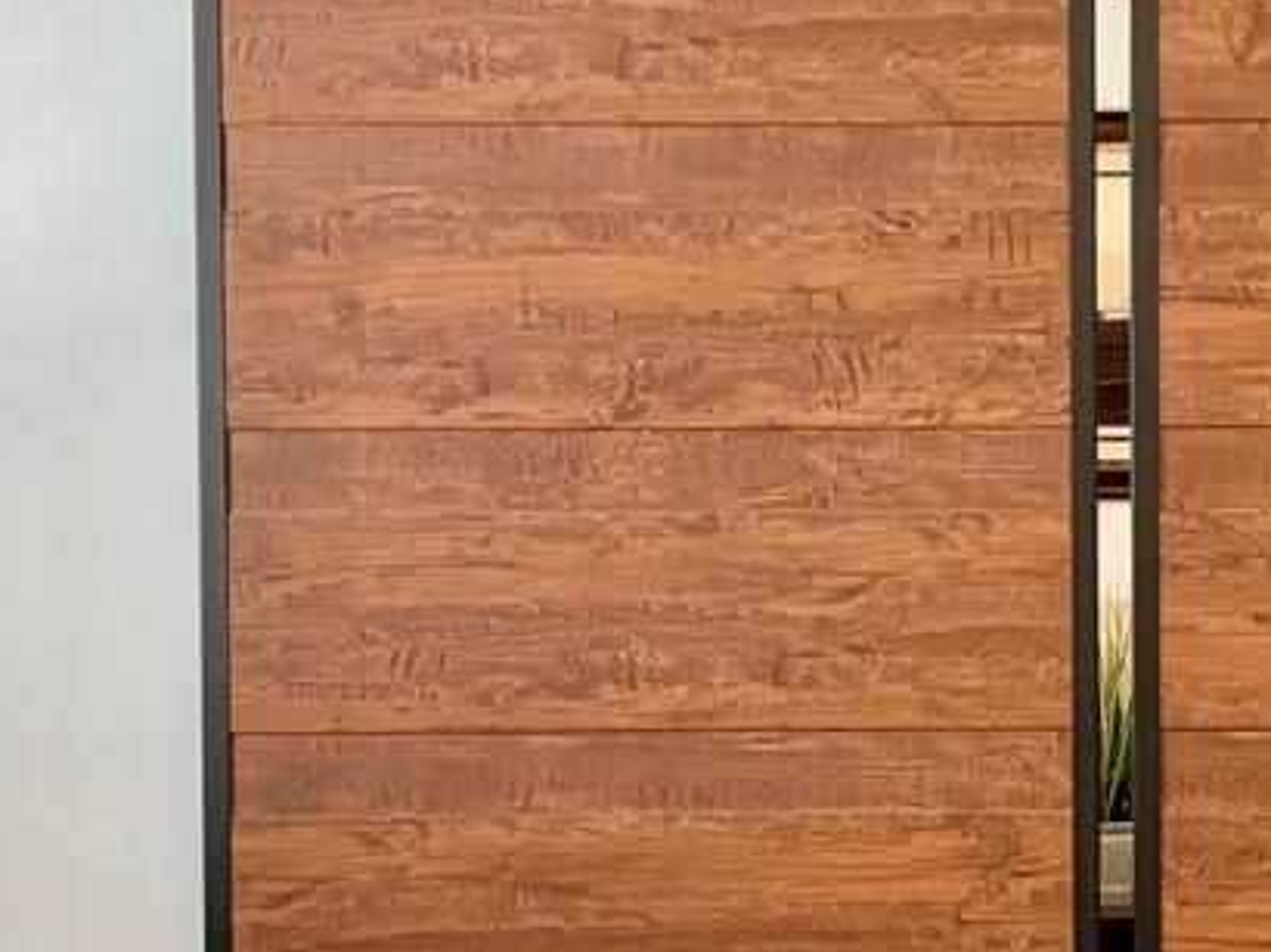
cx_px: 1060
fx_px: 2385
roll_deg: +0.9
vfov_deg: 22.6
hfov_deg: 29.0
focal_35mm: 65
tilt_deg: -1.5
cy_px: 533
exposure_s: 1/60
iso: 200
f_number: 1.8
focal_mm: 4.25
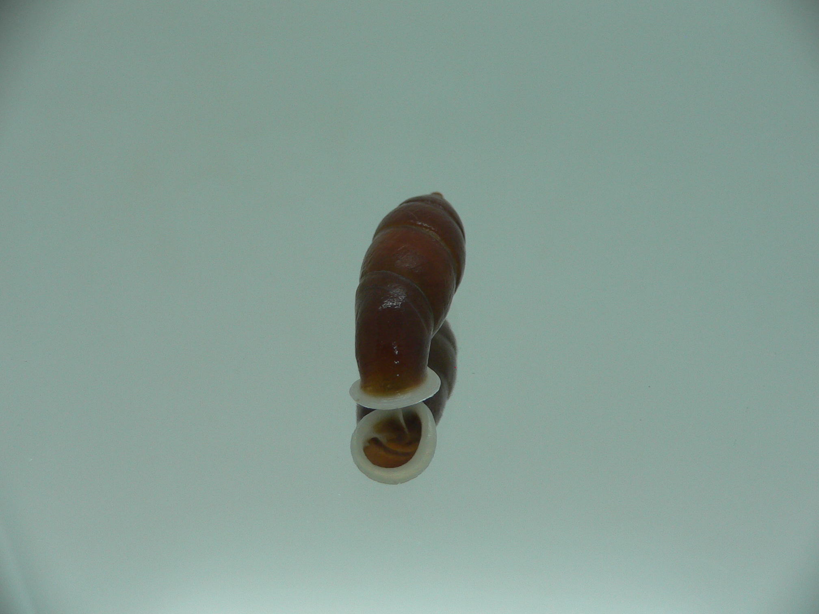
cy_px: 307
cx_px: 410
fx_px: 828
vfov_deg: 40.7
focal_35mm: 35
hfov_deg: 52.6
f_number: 2.8
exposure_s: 1/60
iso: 80
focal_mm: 4.6
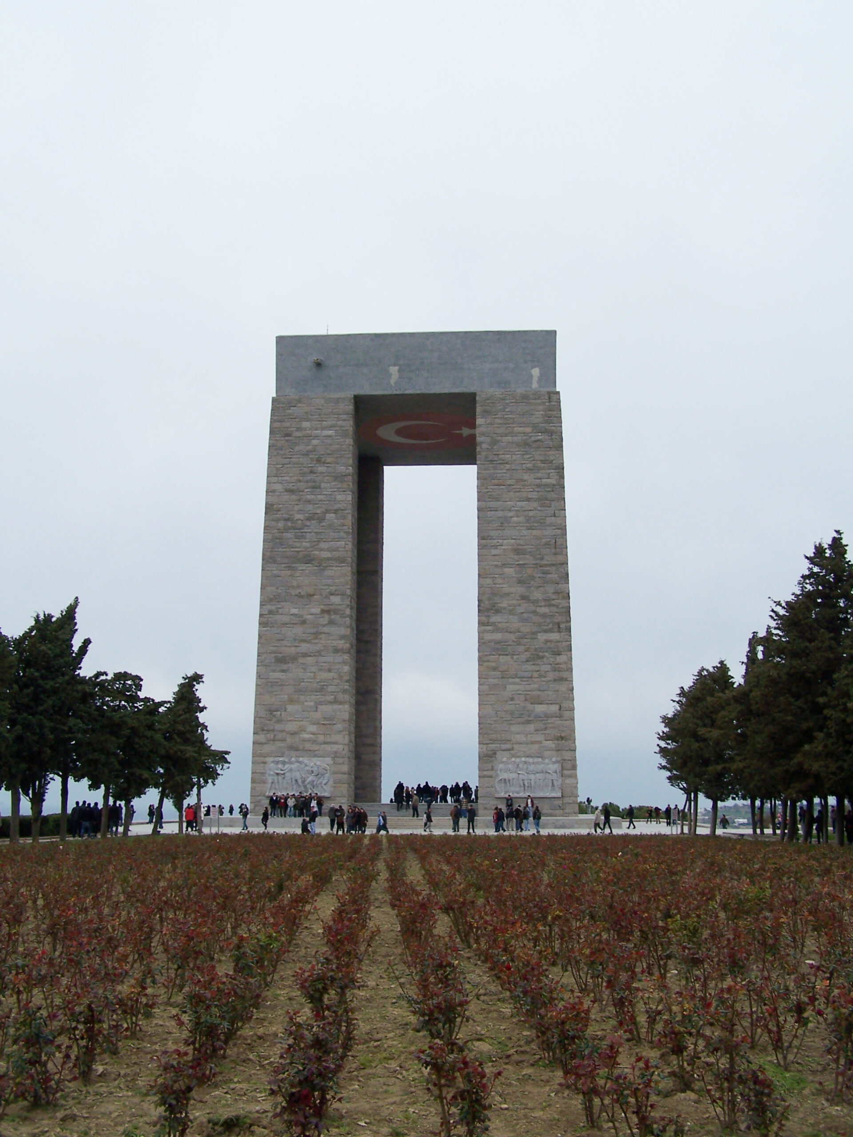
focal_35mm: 38
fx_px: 1249
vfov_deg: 49.0
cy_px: 568
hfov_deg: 37.7
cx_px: 426
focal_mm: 6.3
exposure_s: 1/640
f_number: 4
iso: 80
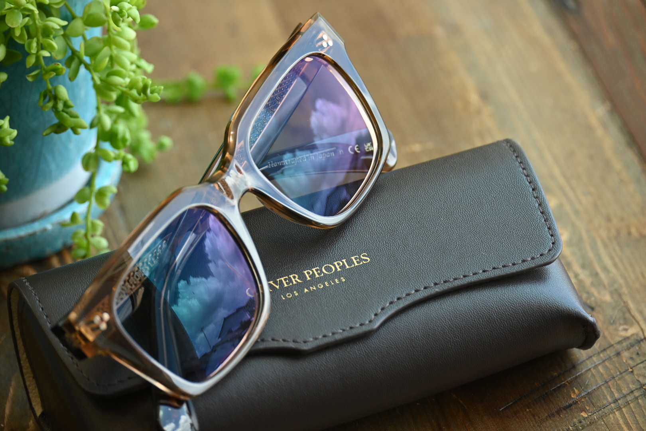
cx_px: 323
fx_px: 3633
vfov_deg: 6.8
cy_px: 216
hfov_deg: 10.2
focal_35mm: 202
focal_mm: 135
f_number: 5.3
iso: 900
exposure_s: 1/250
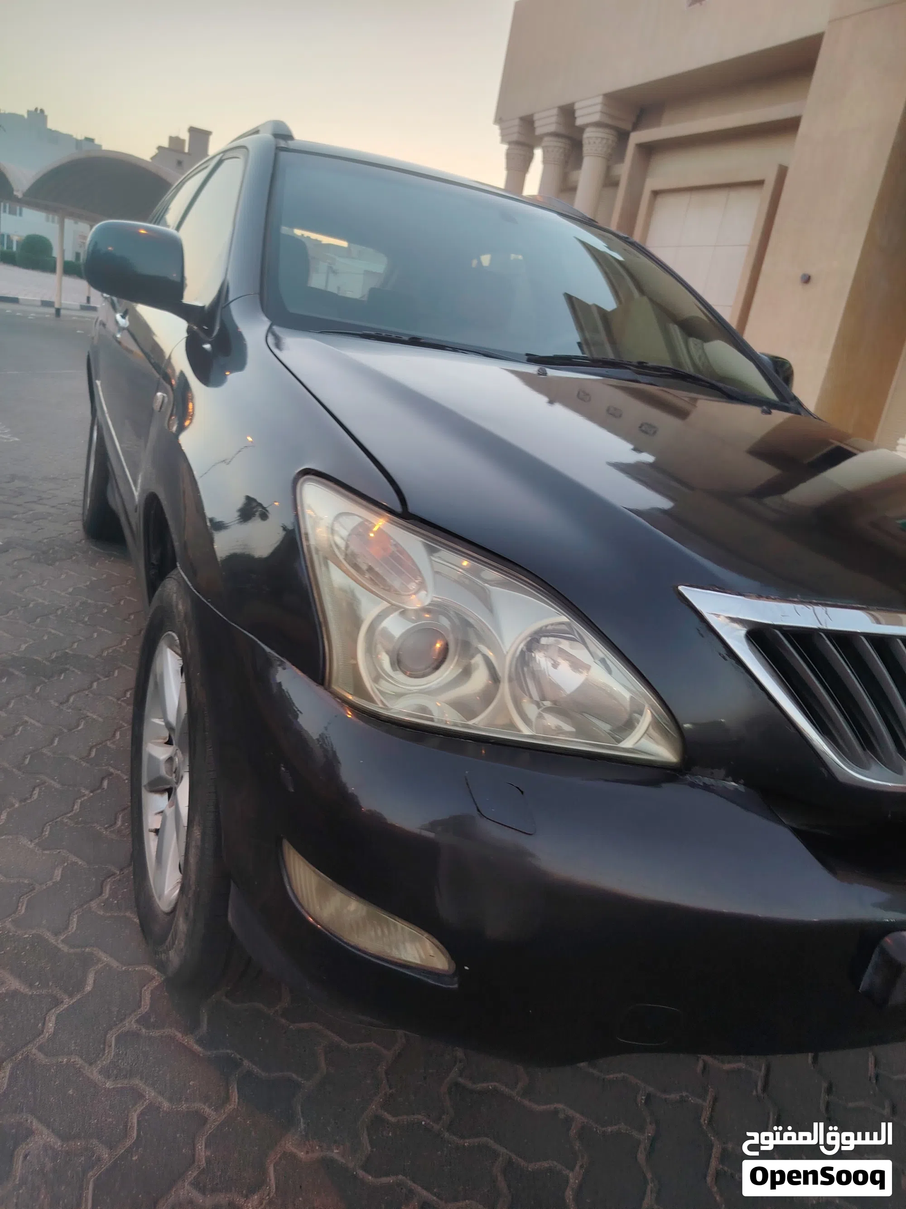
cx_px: 453
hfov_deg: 56.8
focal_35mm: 24
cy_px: 604
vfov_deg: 71.6
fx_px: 838
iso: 172
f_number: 1.75
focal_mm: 5.25
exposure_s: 1/33.3
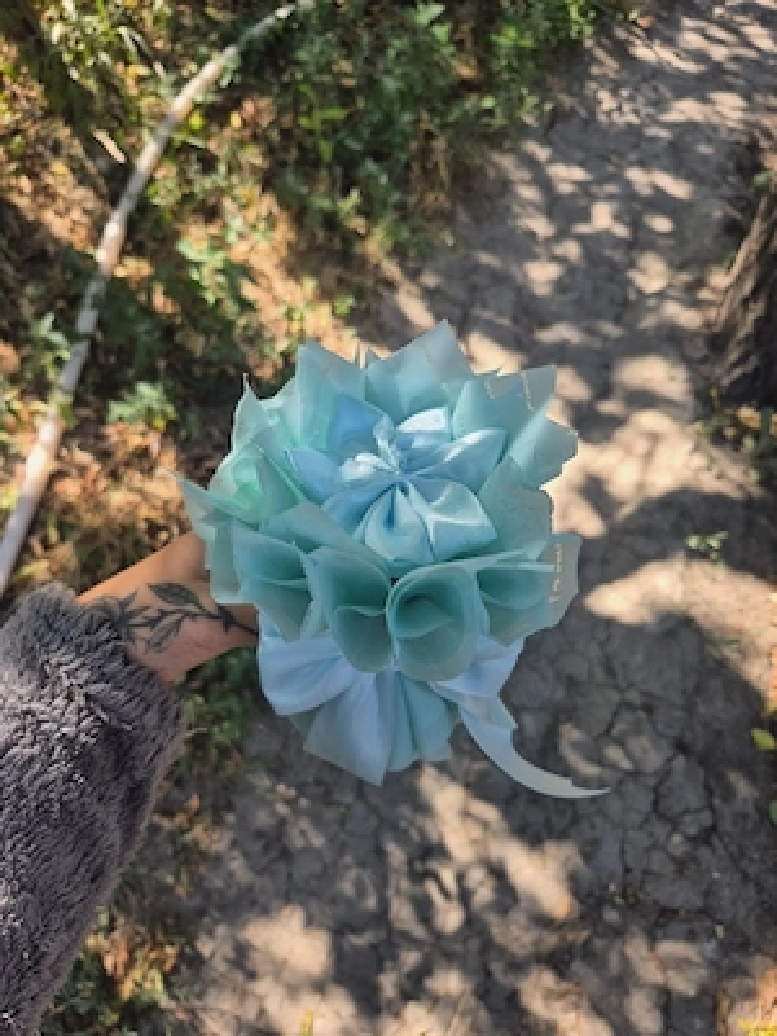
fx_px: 688
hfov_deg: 58.9
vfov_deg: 73.9
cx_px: 388
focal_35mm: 23
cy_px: 518
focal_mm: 5.4
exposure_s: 1/227
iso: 25
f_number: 1.8
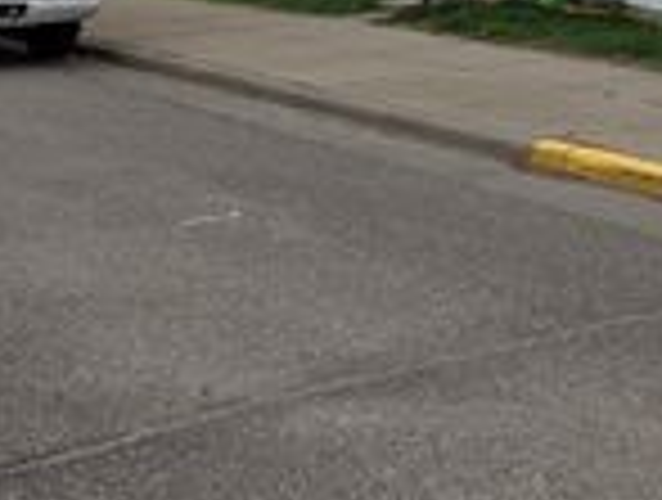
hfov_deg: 23.7
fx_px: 1495
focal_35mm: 78
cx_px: 685
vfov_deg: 17.0
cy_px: -273
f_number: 1.7
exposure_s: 1/7944
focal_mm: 6.3
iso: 80
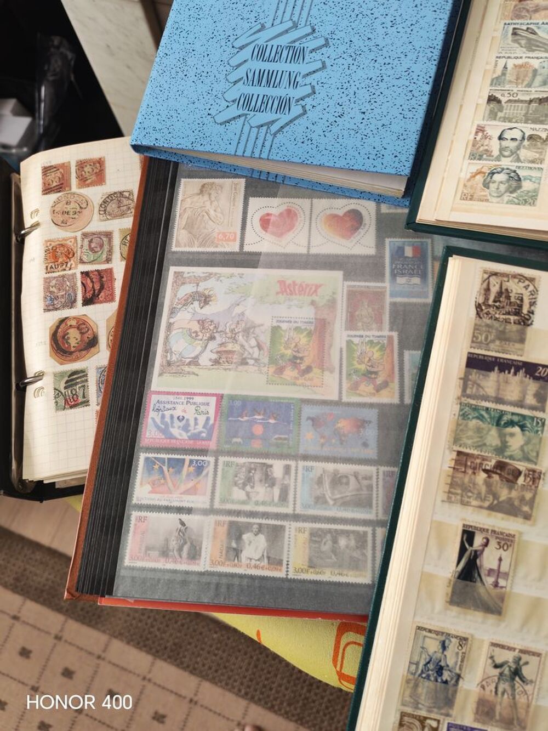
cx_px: 274
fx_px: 570
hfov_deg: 51.4
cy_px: 366
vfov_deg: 65.3
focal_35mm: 27
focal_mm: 6.12
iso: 640
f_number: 1.9
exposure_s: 1/100
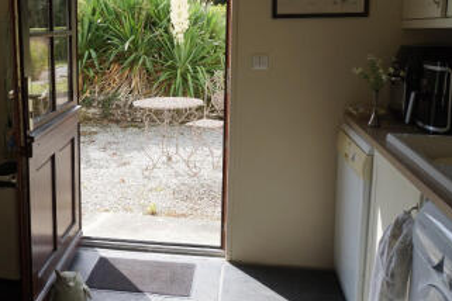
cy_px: 110
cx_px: 139
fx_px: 502
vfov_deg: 33.2
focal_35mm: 40
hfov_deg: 47.4
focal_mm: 18
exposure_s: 1/100
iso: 100
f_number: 8
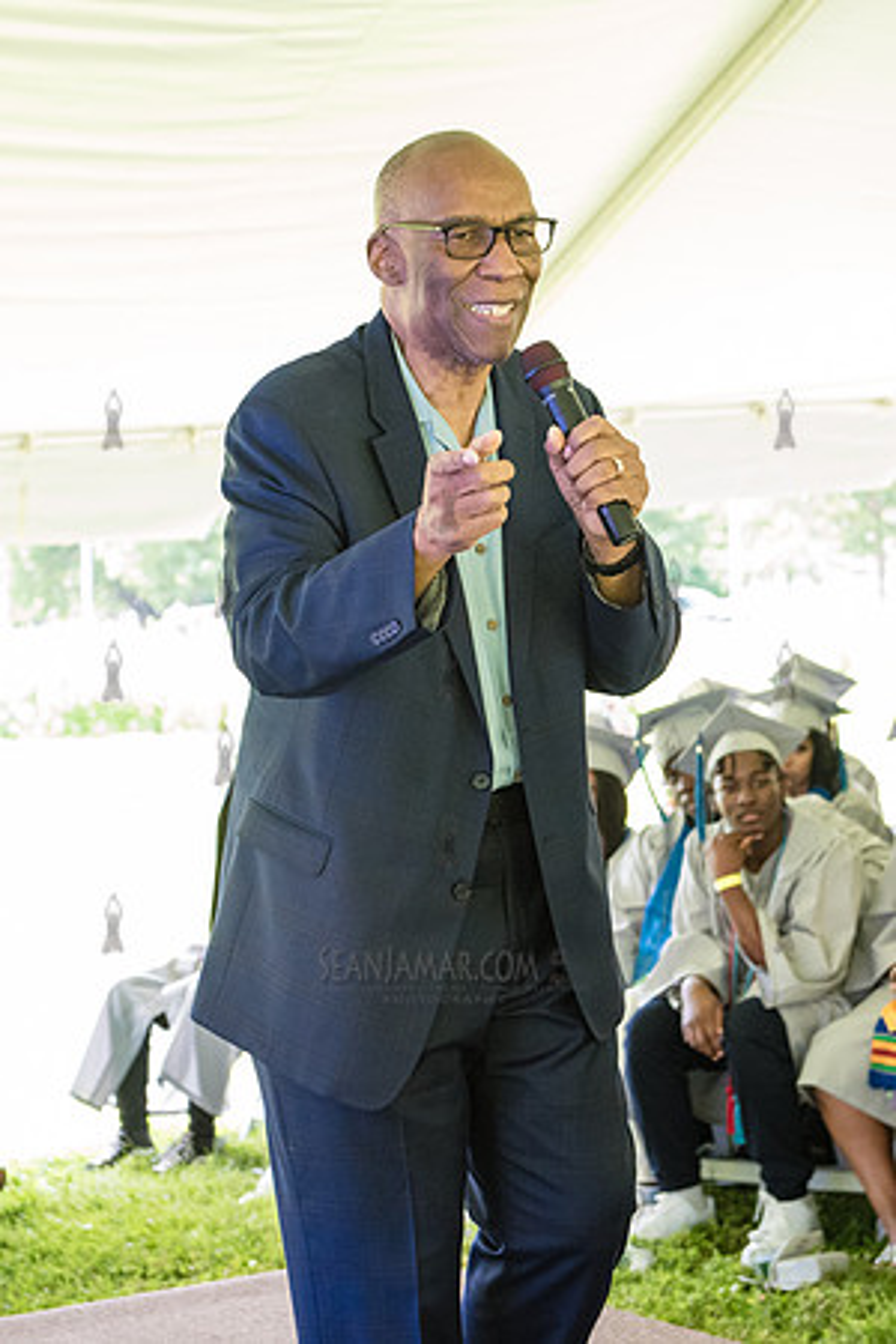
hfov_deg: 15.7
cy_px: 597
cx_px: 427
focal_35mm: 87
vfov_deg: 23.4
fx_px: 3249
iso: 2500
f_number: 4
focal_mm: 48
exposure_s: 1/400
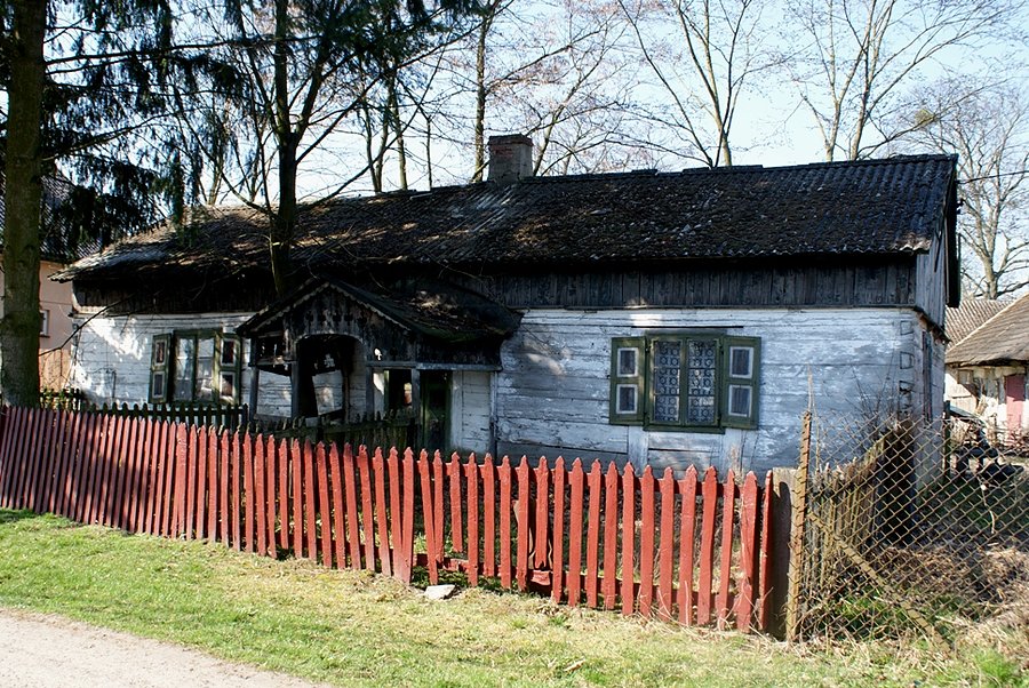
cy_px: 344
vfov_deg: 37.0
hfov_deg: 53.1
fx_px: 1030
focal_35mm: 36
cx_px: 514
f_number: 7.1
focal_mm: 24
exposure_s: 1/60
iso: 100
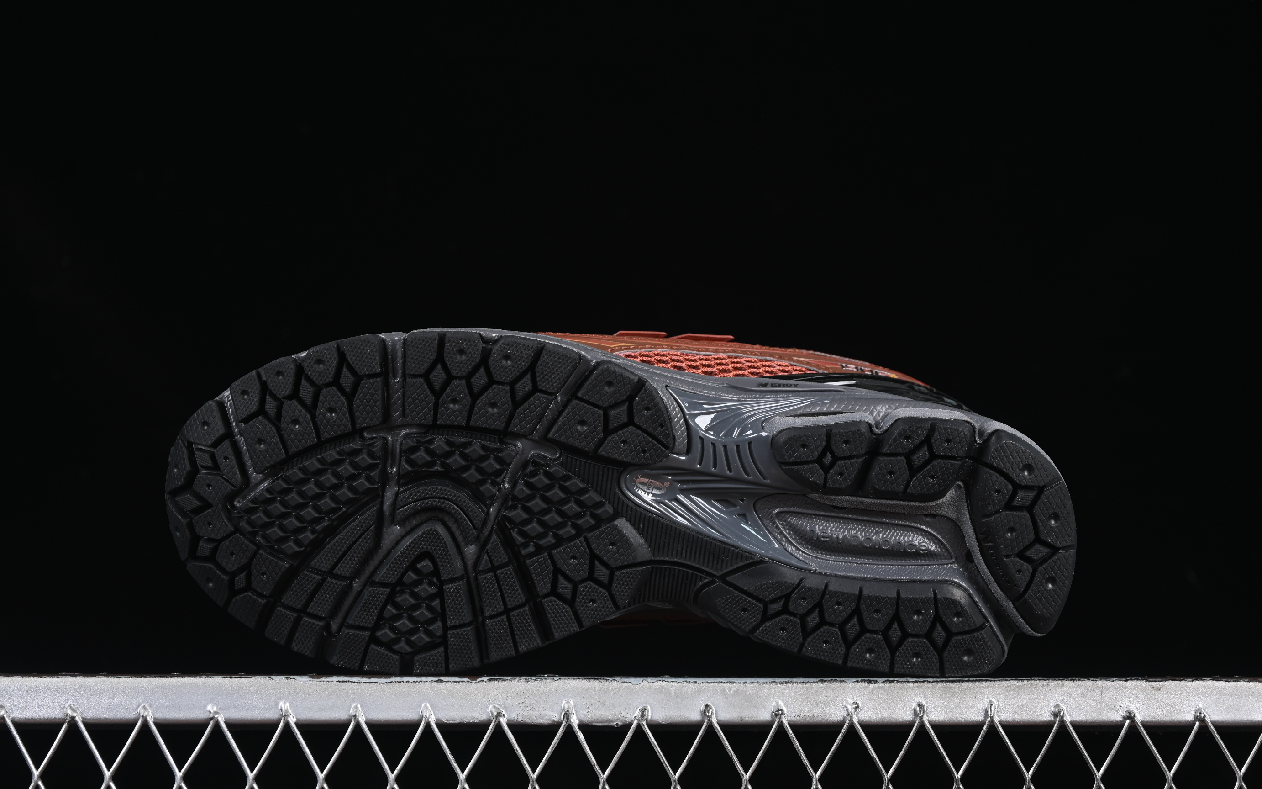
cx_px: 631
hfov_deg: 26.8
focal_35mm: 77
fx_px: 2648
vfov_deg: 16.9
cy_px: 411
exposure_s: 1/60
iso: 160
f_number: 6.3
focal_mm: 50
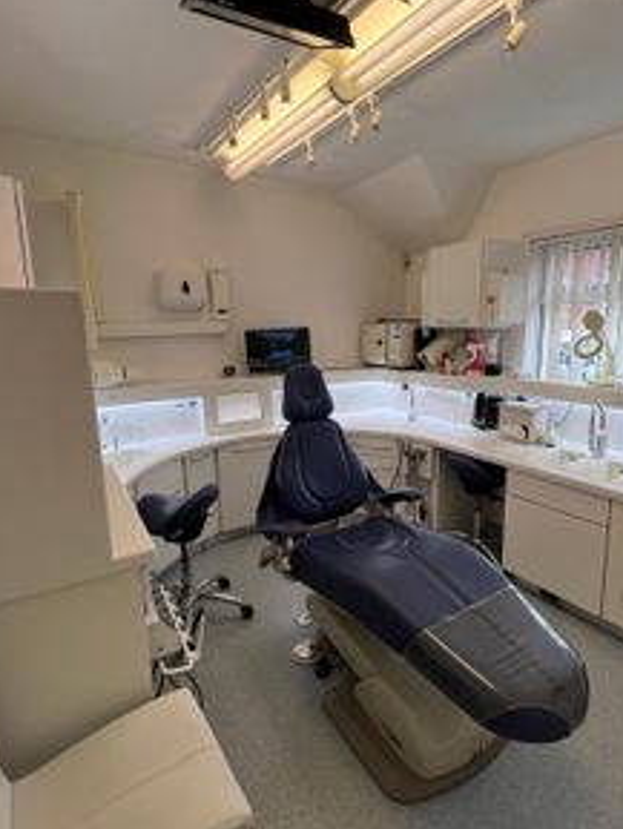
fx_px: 432
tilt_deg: -11.3
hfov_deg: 71.2
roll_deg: +0.4
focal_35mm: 18
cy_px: 413
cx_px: 359
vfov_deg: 87.7
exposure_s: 1/100
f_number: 1.8
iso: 40
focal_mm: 1.57
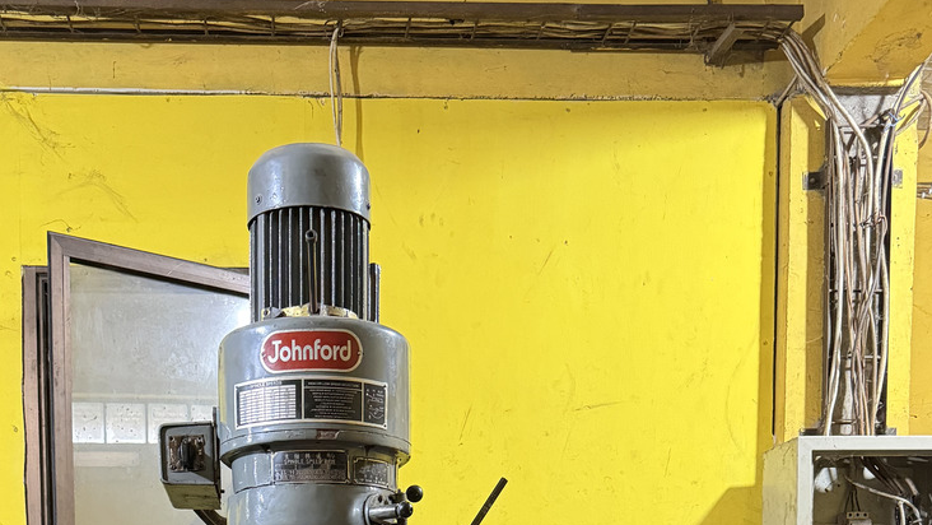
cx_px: 335
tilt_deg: -3.8
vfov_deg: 20.4
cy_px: 768
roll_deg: +0.4
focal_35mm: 51
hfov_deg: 40.2
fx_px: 1261
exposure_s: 1/50
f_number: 1.78
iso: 640
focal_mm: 6.76
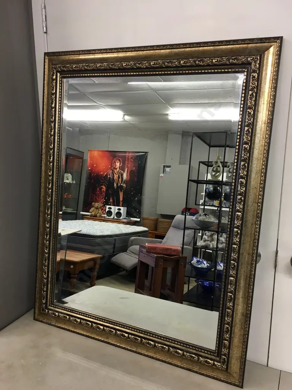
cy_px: 195
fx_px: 326
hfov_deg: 48.2
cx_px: 146
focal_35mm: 29
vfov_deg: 61.7
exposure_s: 1/17
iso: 32
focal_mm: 4.15
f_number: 2.2
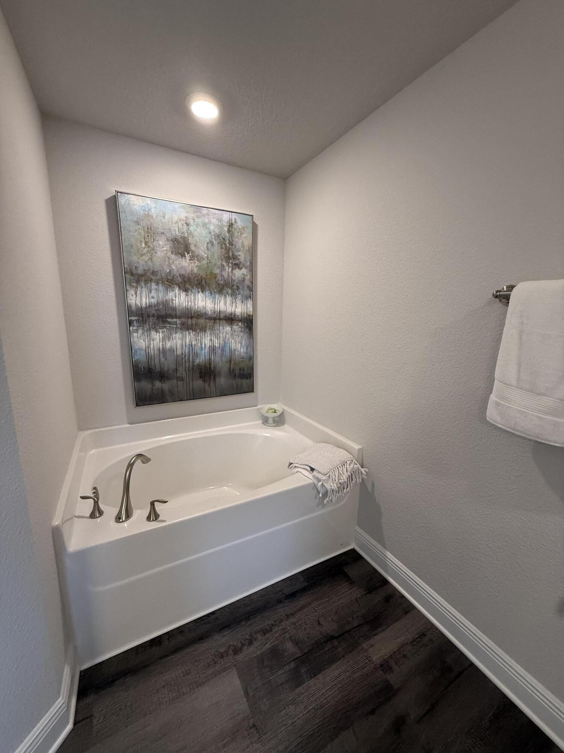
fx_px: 304
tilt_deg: -9.9
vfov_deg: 102.1
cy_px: 376
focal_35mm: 14
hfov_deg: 85.7
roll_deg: -1.2
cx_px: 282
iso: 250
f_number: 2.2
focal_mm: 2.22
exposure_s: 1/120
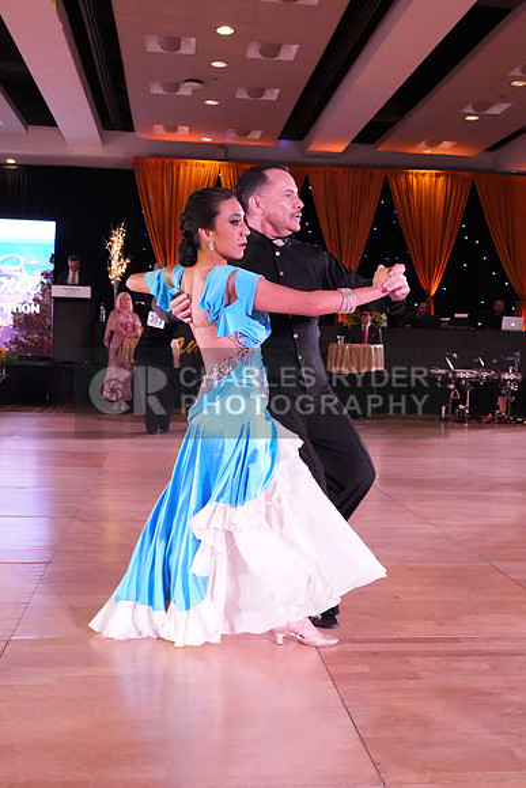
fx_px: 810
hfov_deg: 36.0
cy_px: 394
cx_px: 263
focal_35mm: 37
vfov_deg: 51.9
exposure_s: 1/400
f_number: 5
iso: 6400
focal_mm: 25
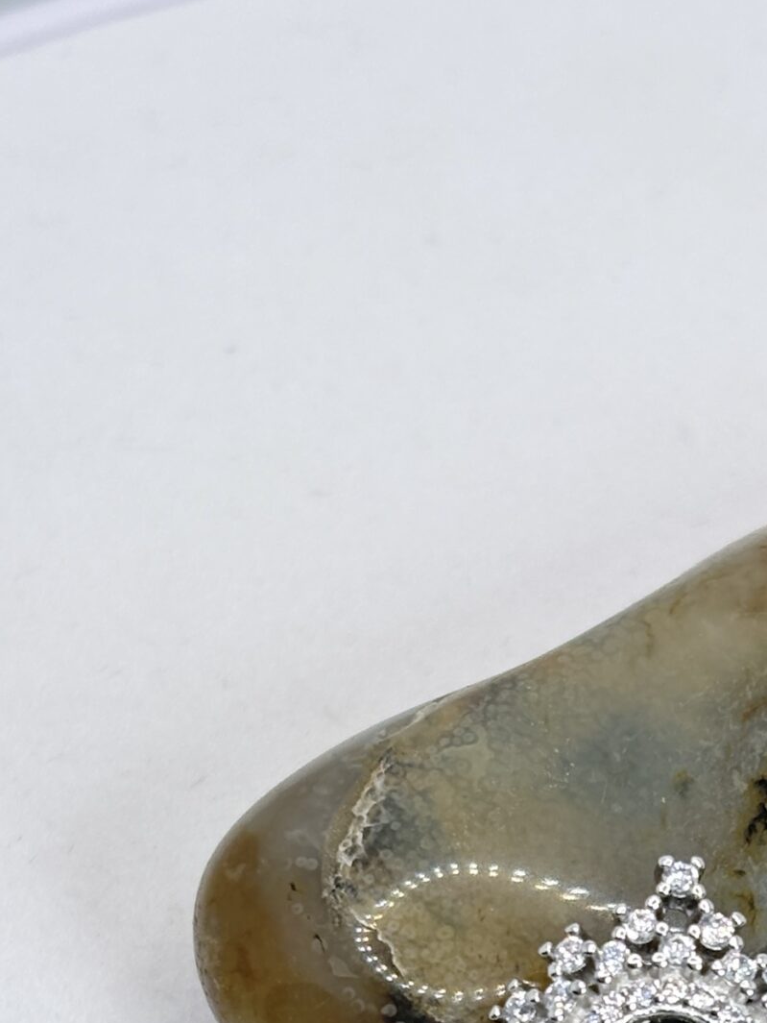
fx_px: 3692
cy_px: 1121
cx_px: 676
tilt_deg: -51.2
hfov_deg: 11.8
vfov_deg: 15.4
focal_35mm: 125
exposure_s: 1/586
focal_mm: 5.96
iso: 32
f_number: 1.6
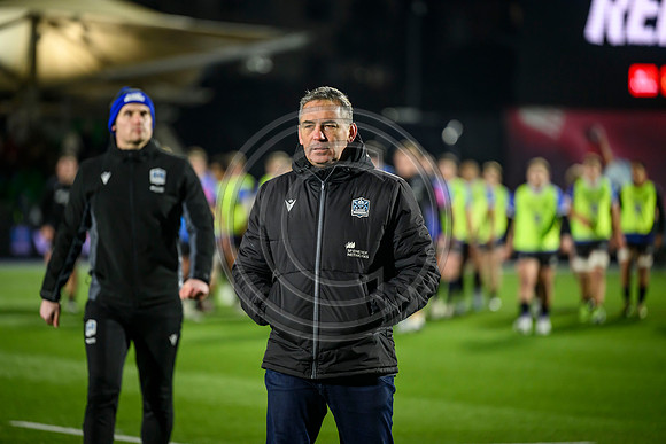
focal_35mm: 190
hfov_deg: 10.8
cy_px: 222
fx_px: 3516
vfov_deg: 7.2
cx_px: 333
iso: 2500
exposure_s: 1/1000
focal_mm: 190
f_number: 2.8
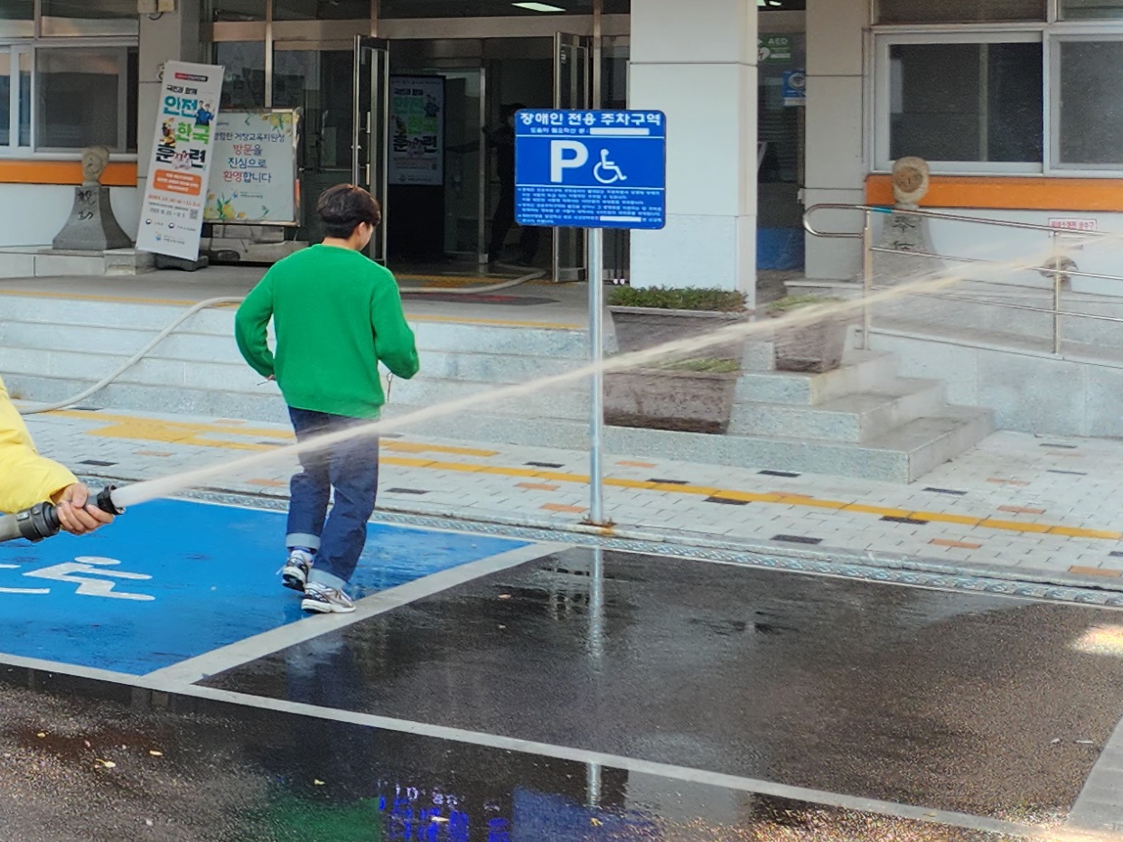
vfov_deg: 19.5
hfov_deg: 21.7
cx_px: -585
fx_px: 2400
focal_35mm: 74
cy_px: 92
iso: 20
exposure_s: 1/571
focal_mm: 5.4
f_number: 1.8
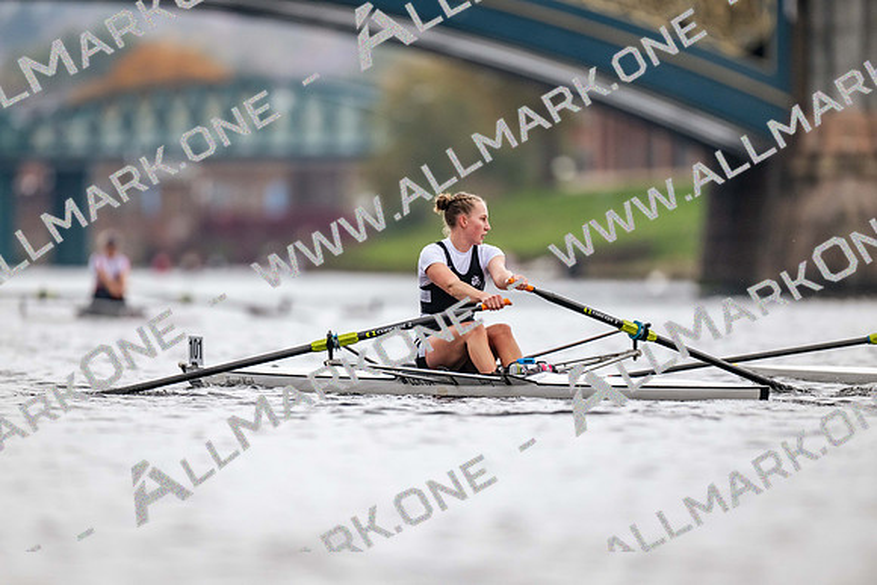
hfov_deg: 3.4
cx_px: 438
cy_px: 292
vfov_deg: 2.3
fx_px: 14619
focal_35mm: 600
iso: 1600
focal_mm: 600
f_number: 4
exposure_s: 1/2500
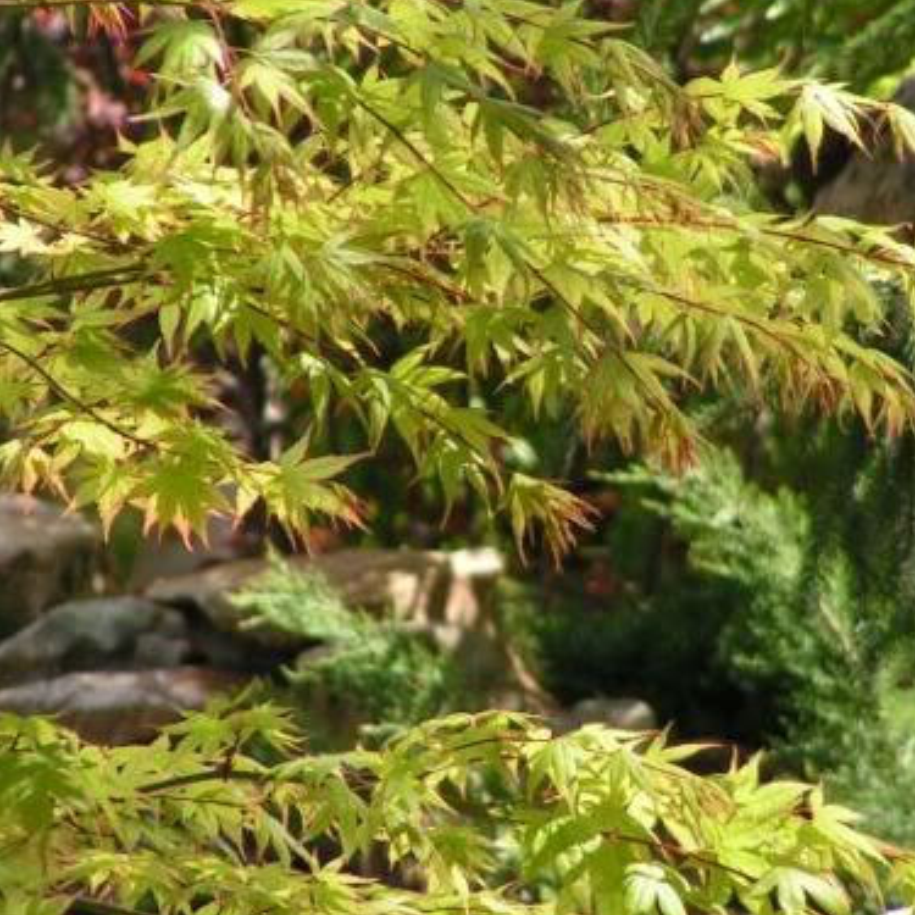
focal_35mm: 437
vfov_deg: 4.0
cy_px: 437
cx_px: 466
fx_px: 13069
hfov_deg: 4.0
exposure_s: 1/400
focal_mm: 48
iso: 64
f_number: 3.2
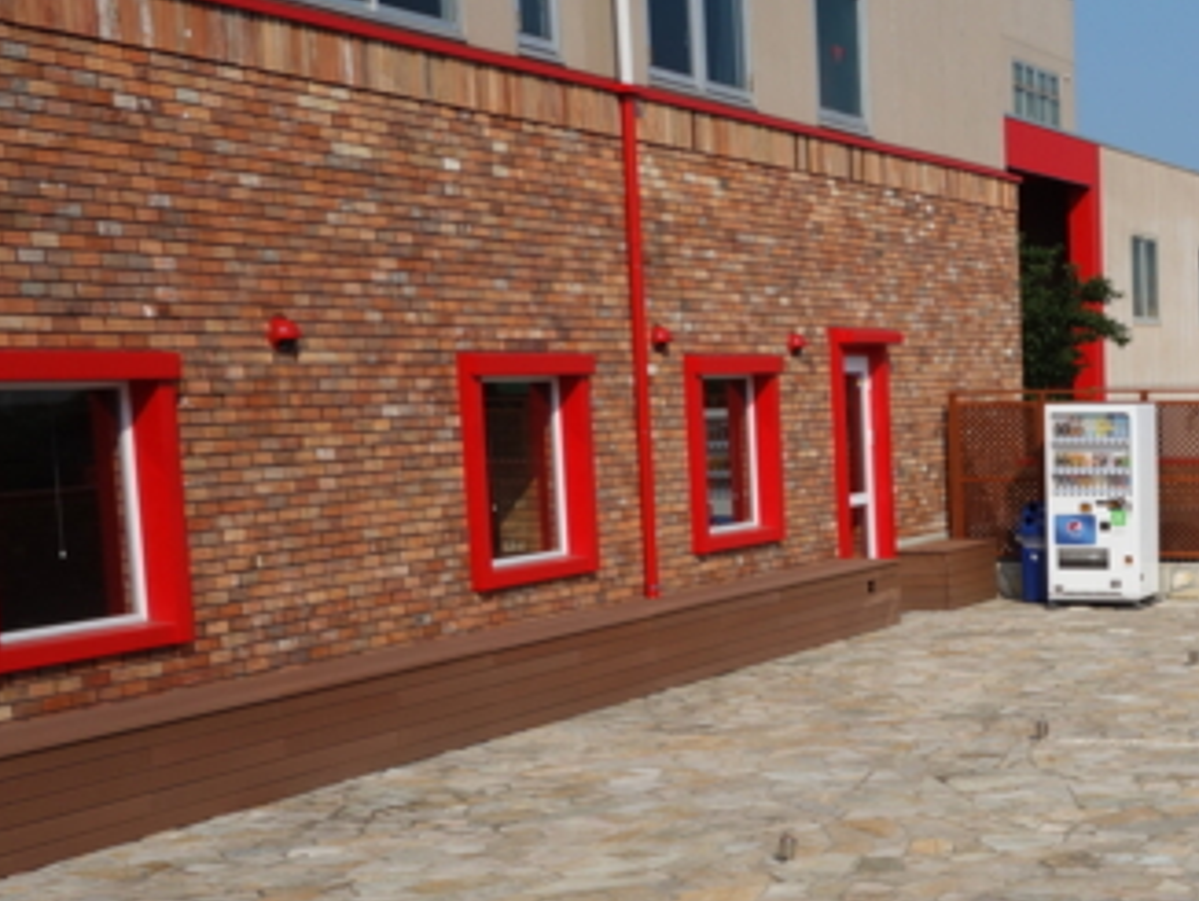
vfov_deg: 22.1
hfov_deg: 26.9
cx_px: 1331
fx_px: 2288
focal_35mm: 66
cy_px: 667
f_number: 6.3
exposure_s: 1/800
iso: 125
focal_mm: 10.4
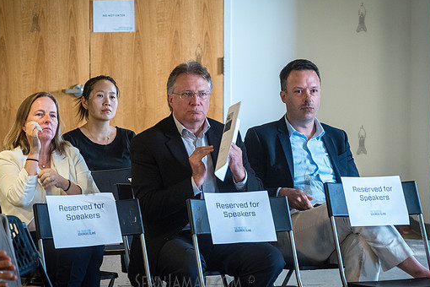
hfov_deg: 12.2
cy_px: 138
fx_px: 2018
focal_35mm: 169
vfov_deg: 8.1
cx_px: 234
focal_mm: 125
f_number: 5.6
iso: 2500
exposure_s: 1/200
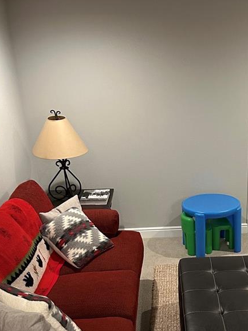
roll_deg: +1.7
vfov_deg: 34.3
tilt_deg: -26.2
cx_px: 196
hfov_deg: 26.5
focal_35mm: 54
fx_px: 516
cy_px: 274
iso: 250
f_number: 1.5
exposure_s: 1/60
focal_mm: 5.7
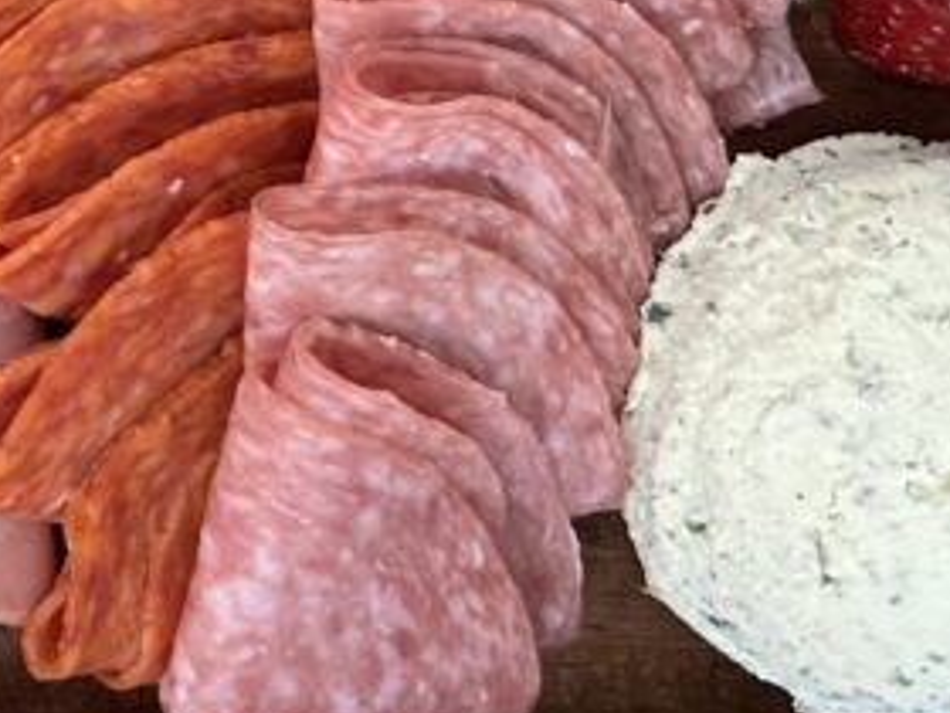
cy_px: -350
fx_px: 2607
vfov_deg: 14.5
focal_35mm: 95
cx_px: -733
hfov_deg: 17.1
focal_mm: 5.7
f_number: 1.5
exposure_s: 1/60
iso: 200
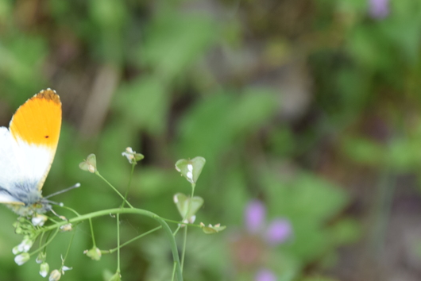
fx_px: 4130
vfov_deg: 3.9
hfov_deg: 5.8
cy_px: 116
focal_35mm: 353
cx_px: 46
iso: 400
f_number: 11
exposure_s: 1/125
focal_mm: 130
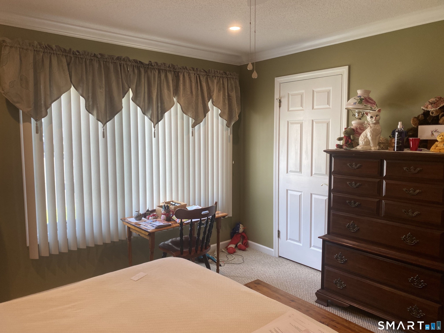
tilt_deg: -5.8
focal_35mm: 26
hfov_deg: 67.3
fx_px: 333
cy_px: 166
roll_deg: +0.2
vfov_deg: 53.1
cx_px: 222
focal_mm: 4.25
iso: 64
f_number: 1.8
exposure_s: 1/60
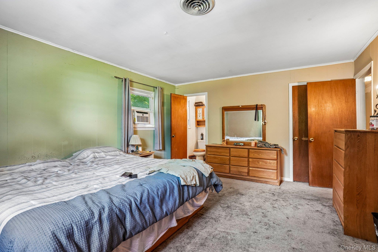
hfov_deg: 96.7
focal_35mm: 16
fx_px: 168
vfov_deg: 73.7
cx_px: 189
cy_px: 126
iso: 800
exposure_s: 1/15
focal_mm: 16
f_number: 8
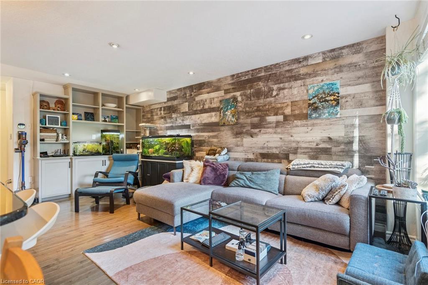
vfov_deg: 70.4
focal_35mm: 17
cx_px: 214
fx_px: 202
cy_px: 142
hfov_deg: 93.3
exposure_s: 1/50
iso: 2500
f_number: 4.5
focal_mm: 17
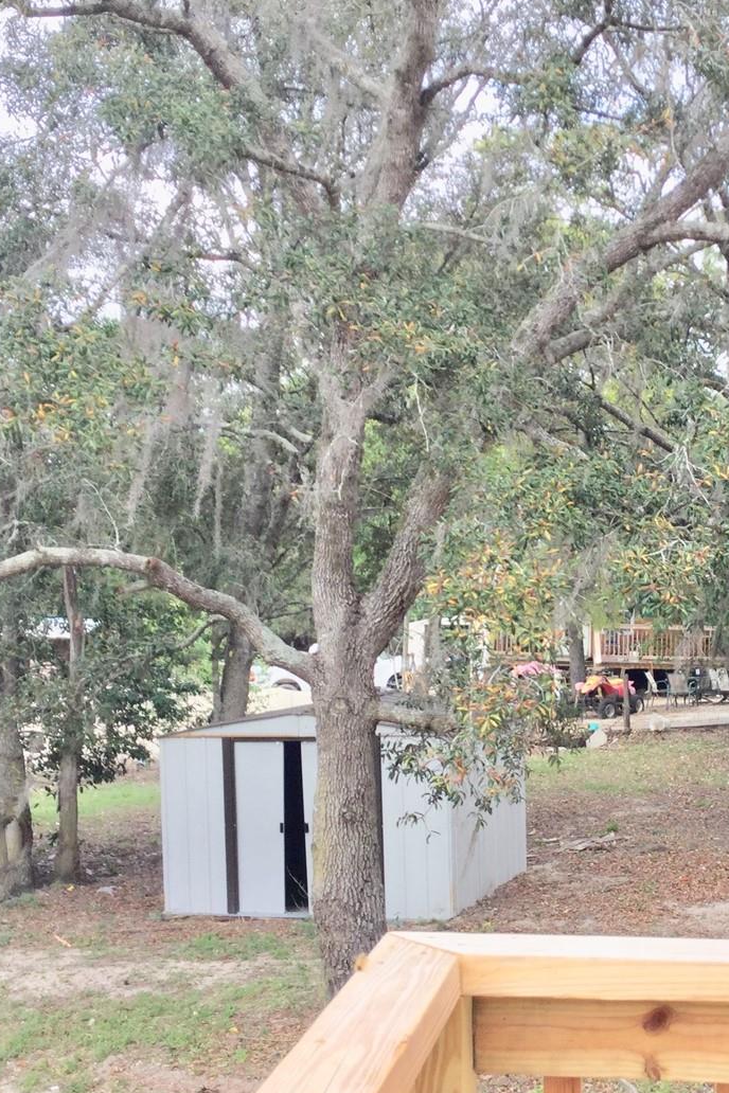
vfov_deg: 39.5
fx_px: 1519
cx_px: 568
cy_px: 619
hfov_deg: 26.6
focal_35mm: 50
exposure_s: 1/252
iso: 25
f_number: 2.4
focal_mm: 3.3
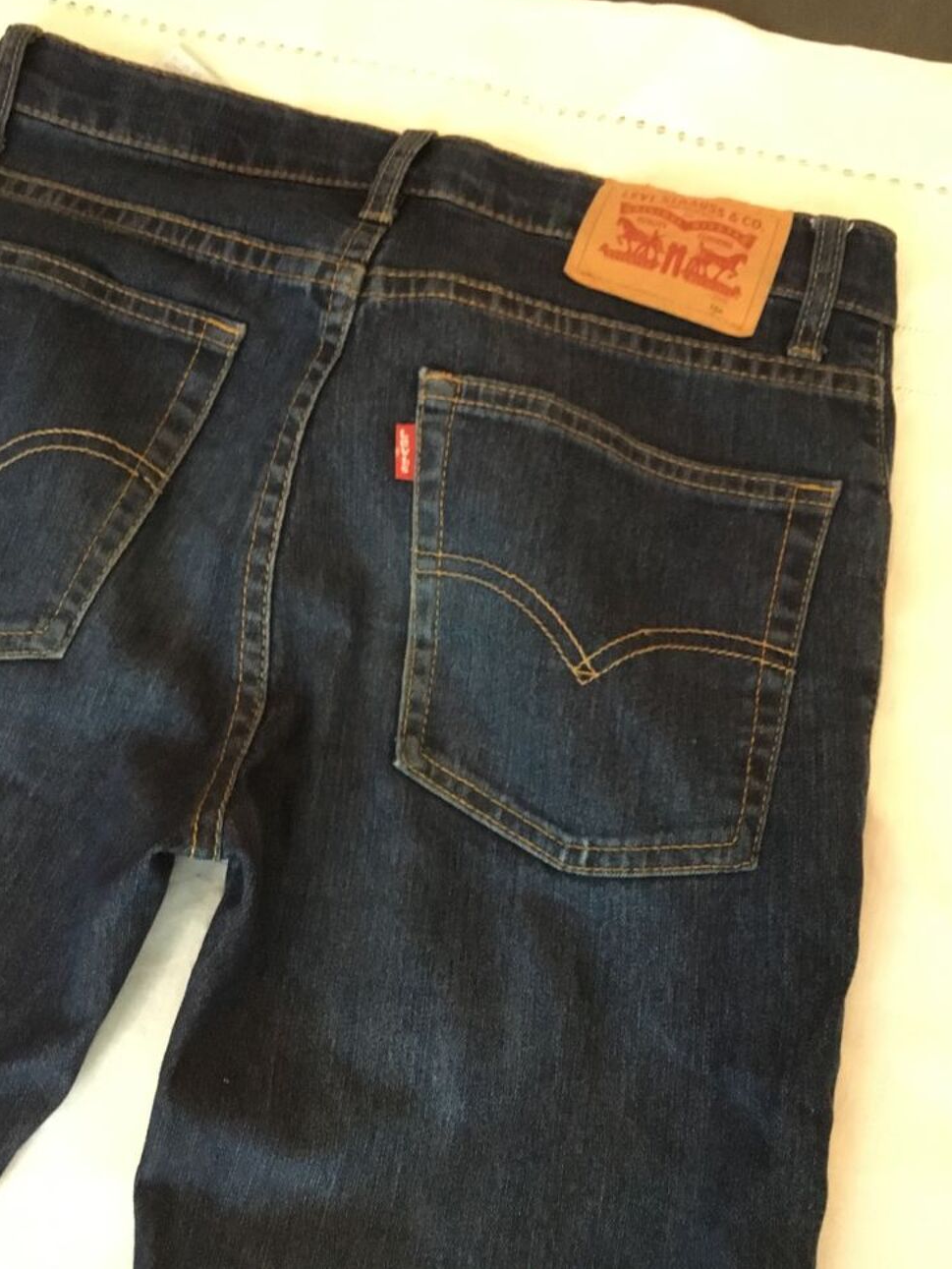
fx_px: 1173
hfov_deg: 44.2
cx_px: 487
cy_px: 615
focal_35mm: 32
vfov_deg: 56.8
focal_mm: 3.3
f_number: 2.4
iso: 320
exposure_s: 1/15
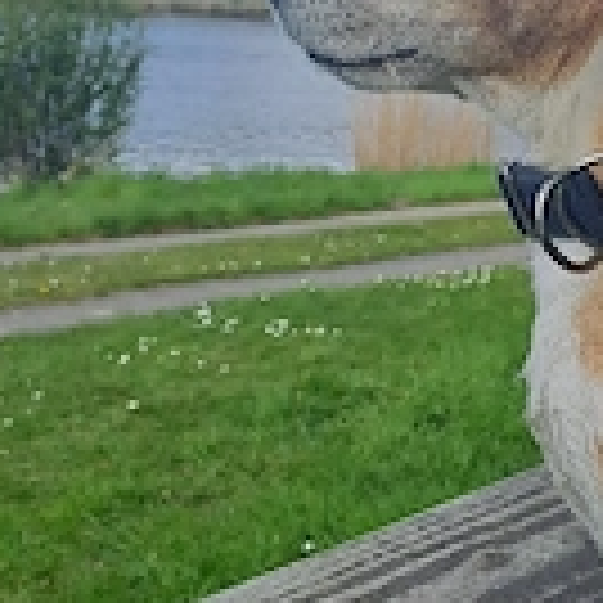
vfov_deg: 25.5
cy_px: 90
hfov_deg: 25.1
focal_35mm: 66
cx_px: 572
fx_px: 1301
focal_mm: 4.65
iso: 32
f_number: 1.8
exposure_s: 1/1429
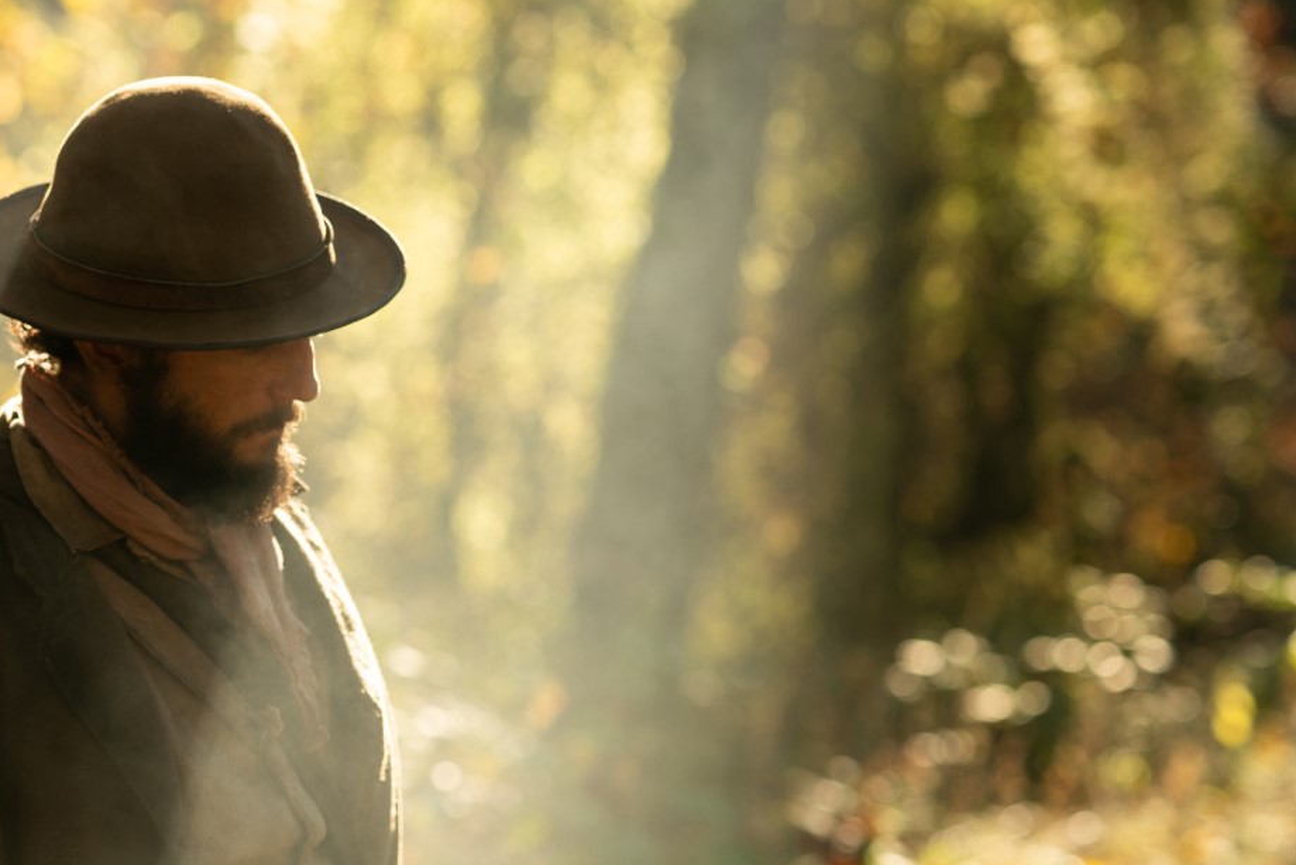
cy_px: 615
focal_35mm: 148
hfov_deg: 13.8
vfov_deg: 9.3
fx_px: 5328
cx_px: 327
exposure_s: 1/320
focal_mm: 85
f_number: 2.8
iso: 100
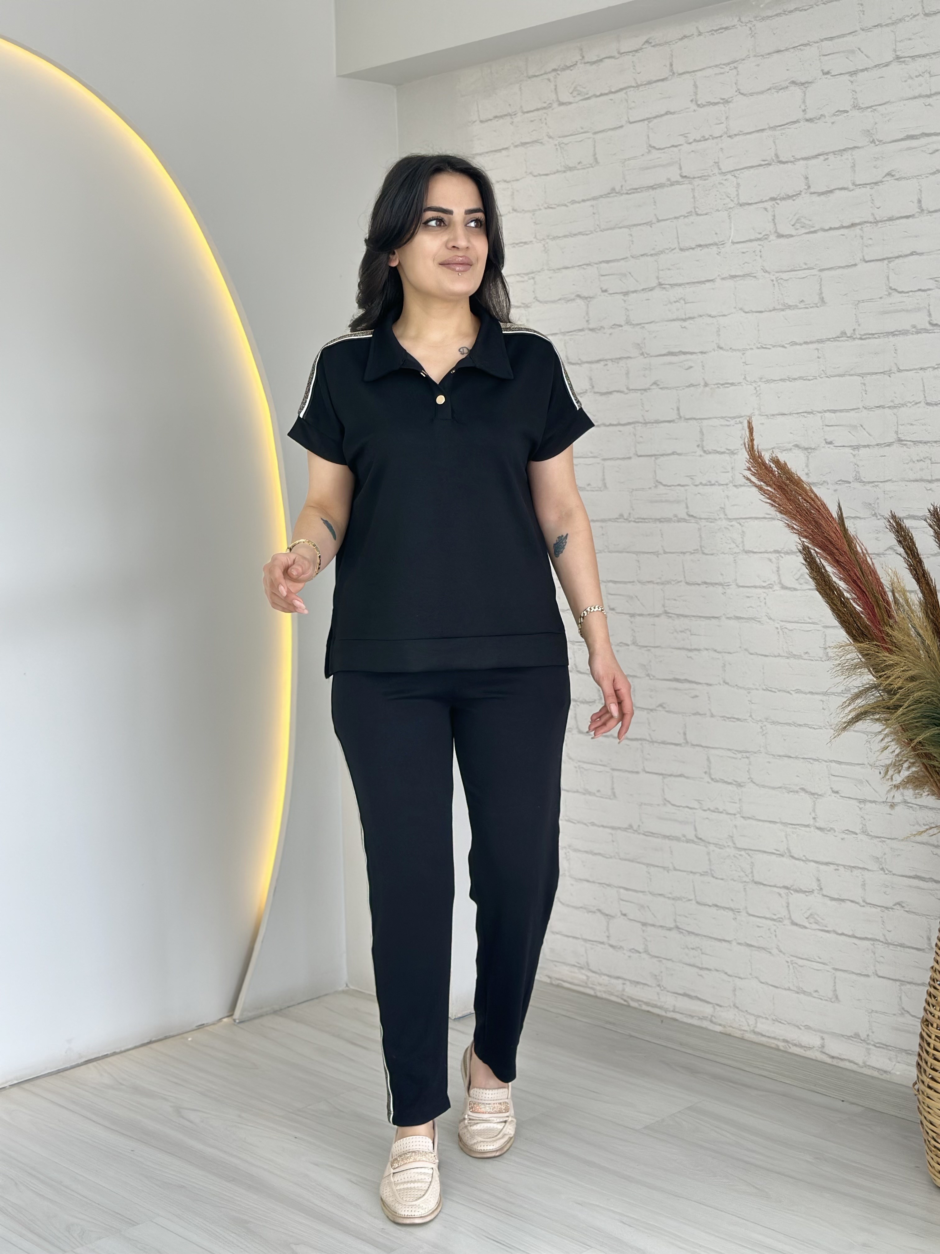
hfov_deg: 30.3
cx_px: 470
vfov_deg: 39.7
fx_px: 1738
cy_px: 627
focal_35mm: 48
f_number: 1.78
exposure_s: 1/100
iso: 64
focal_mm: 6.86
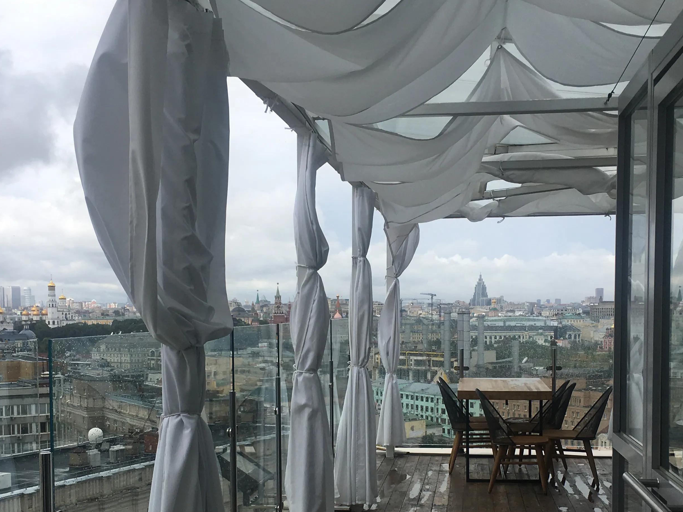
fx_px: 947
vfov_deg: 29.9
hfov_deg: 39.6
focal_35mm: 48
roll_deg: +0.3
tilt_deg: -2.4
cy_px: 374
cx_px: 370
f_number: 2.2
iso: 25
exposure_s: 1/2024
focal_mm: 4.15
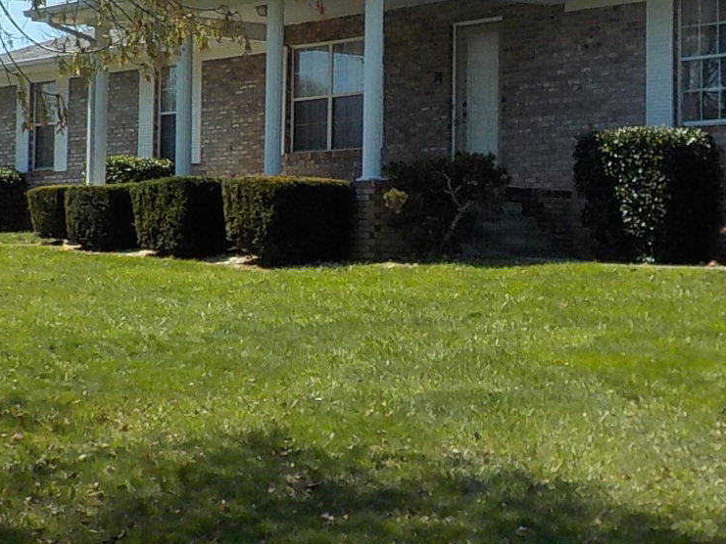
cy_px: 113
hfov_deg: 21.2
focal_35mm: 92
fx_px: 1930
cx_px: 490
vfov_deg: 16.0
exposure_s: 1/1000
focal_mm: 4.1
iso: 125
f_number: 3.3
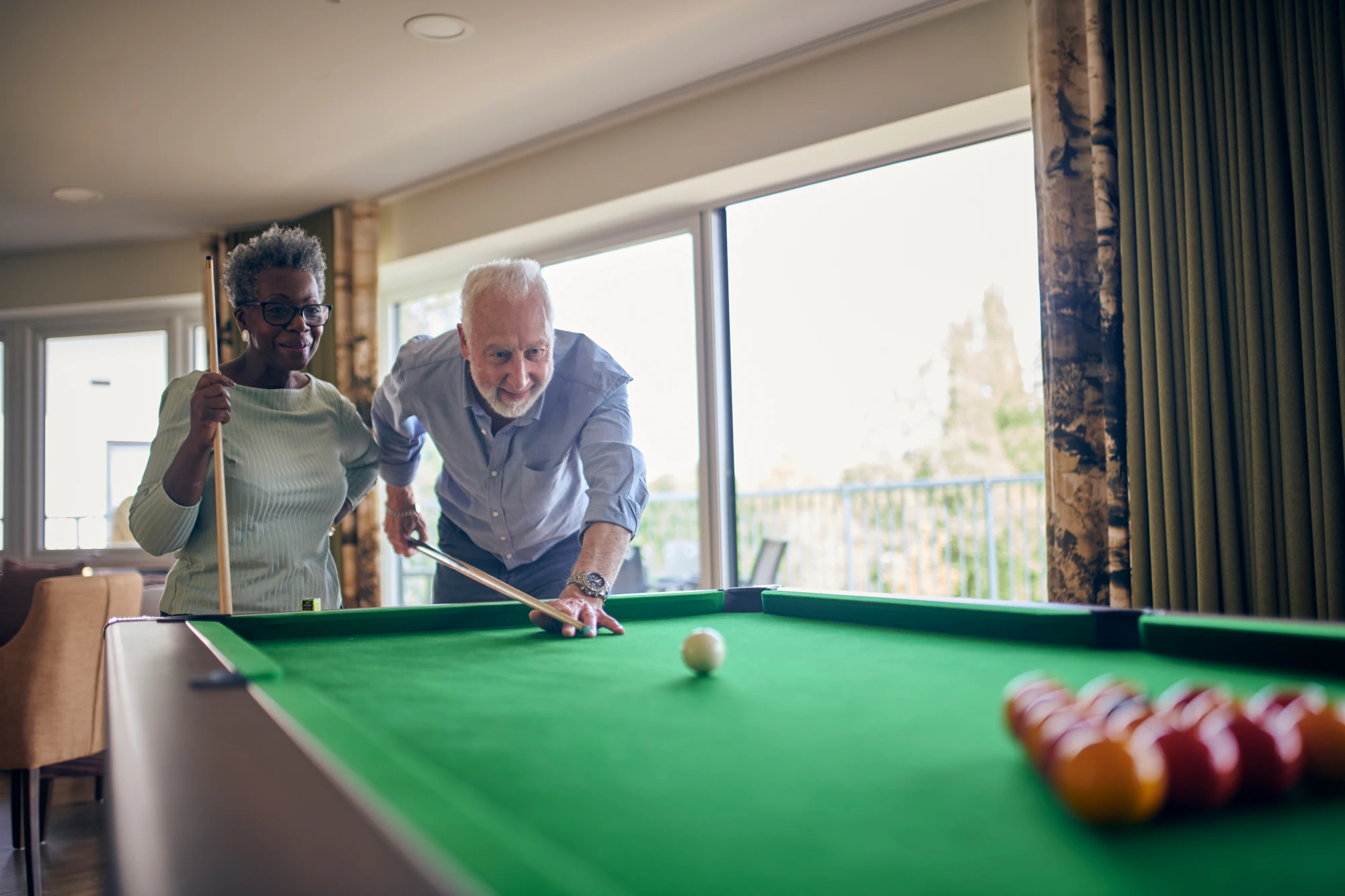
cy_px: 448
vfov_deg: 37.8
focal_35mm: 35
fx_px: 1307
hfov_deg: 54.4
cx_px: 672
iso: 200
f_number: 1.6
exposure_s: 1/320
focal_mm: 35
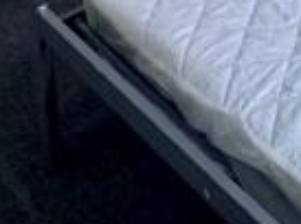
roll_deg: +1.4
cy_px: -466
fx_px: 911
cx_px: 540
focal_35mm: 105
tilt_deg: -6.3
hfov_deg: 16.0
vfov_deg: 10.1
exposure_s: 1/100
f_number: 2.2
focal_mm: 2.22
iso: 250
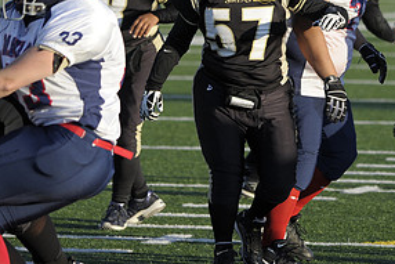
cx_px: 218
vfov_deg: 3.0
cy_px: 7
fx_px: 5115
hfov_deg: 4.4
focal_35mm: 466
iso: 500
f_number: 5.6
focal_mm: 230
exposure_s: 1/1000
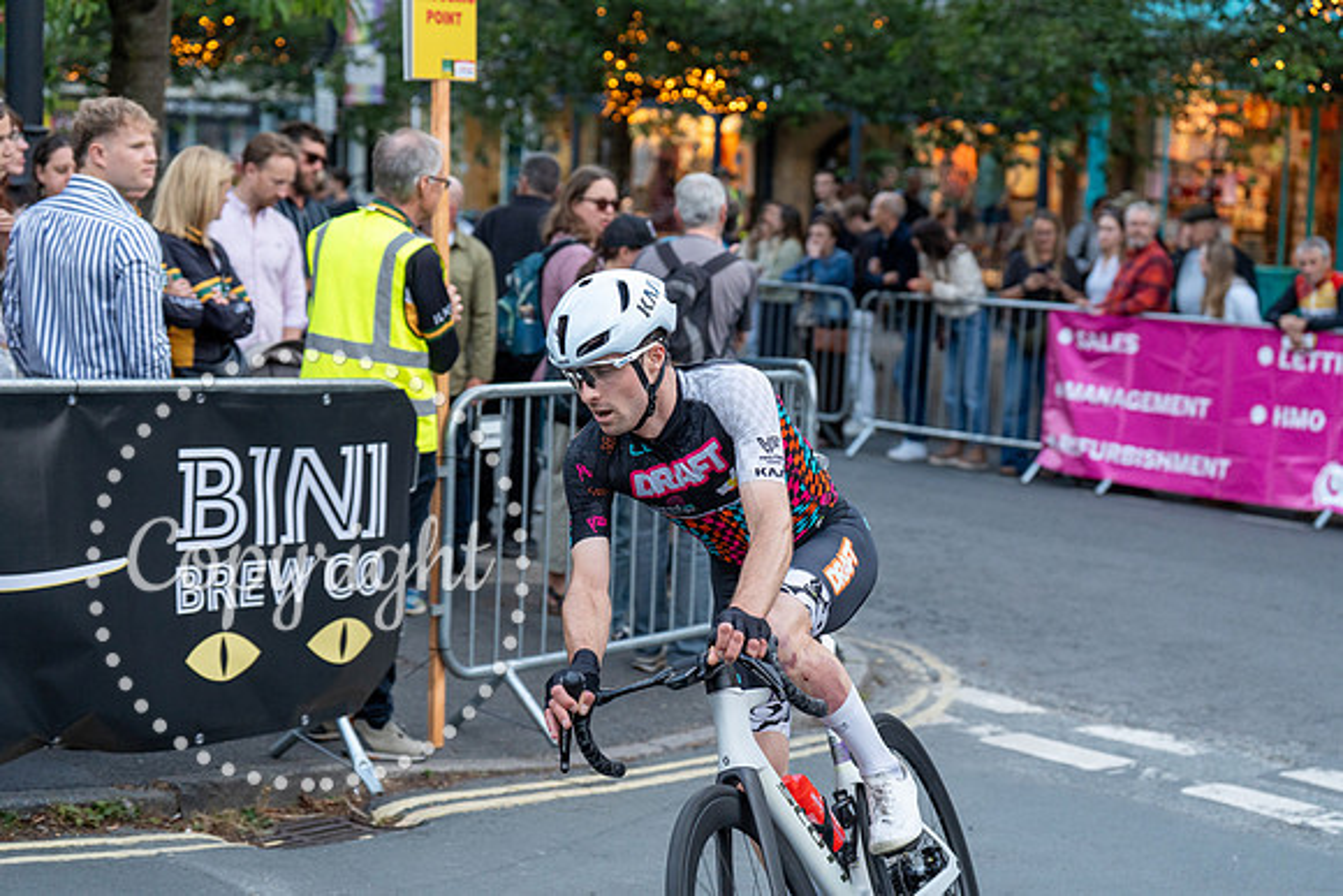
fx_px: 2612
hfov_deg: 28.8
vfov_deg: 19.5
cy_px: 448
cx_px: 672
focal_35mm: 70
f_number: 3.5
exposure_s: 1/800
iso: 2000
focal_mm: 70
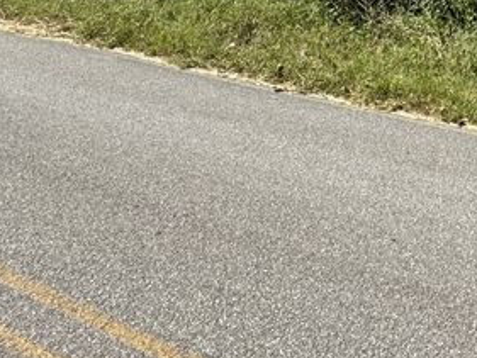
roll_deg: -0.2
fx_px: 703
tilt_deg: +6.7
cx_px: 620
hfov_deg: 29.9
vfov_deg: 21.7
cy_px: -232
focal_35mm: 51
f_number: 2.2
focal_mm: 2.22
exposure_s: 1/1256
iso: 50
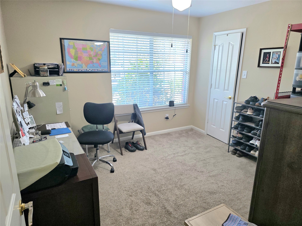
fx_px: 201
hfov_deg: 73.9
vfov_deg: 58.9
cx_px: 151
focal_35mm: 23
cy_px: 113
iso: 250
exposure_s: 1/120
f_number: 1.7
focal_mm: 6.3
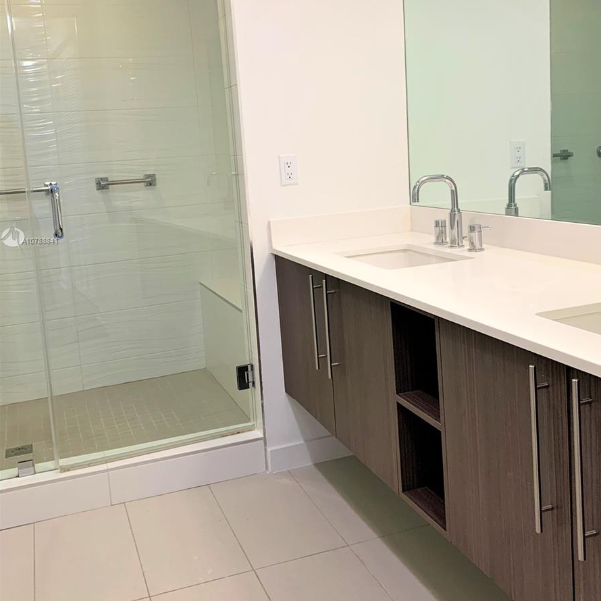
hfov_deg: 52.5
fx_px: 609
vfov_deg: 52.2
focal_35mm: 31
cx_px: 302
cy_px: 241
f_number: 1.8
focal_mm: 4.25
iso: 80
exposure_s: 1/60
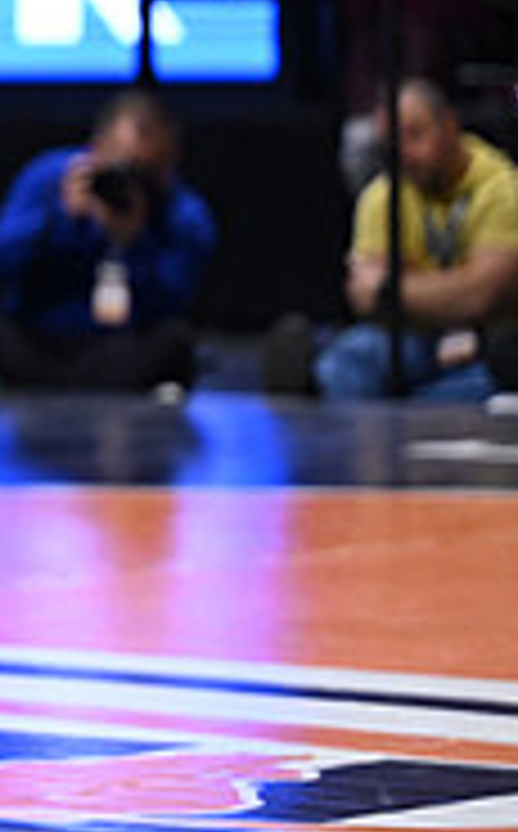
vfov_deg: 6.6
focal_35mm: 320
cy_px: 56
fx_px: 7256
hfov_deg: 4.0
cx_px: -752
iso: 2500
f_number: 2.8
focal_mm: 100
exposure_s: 1/1000
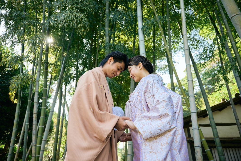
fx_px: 161
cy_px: 80
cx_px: 120
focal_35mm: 24
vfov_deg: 53.1
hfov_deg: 73.7
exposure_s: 1/320
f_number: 2.8
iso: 250
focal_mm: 24
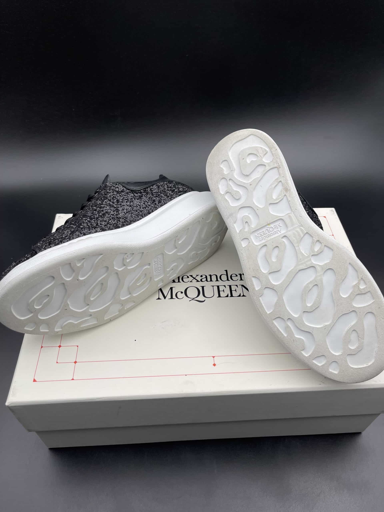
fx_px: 385
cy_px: 256
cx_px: 192
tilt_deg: -48.9
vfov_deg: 67.3
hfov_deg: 53.1
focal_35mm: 26
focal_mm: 5.1
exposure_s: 1/726
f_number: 1.6
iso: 32
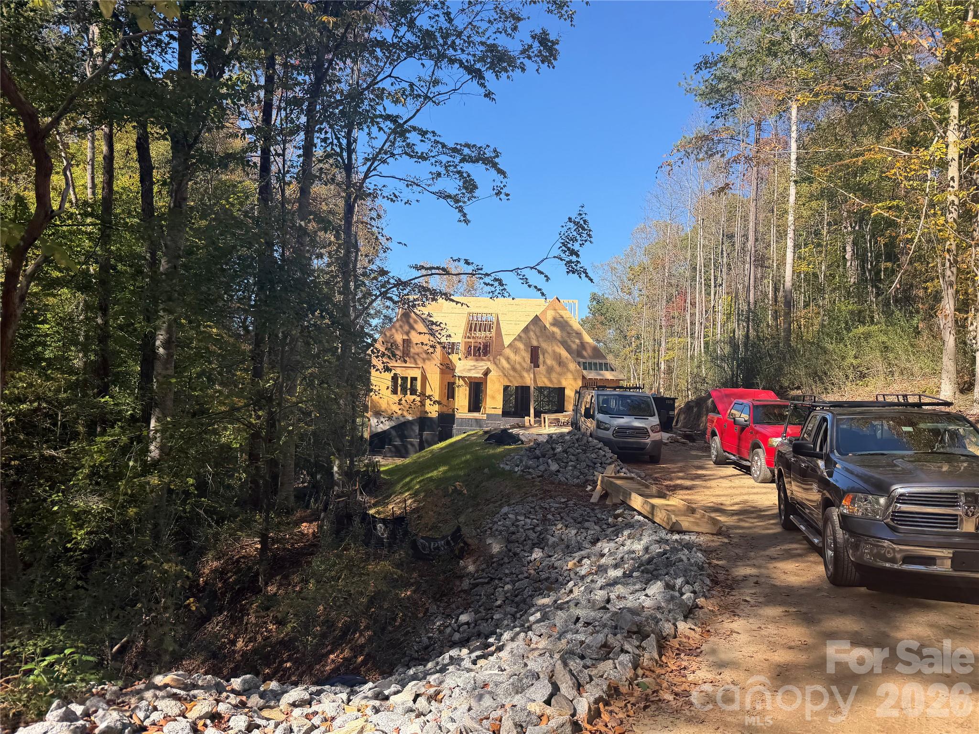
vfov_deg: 56.8
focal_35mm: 24
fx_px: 679
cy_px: 367
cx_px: 490
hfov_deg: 71.6
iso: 80
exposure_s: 1/1949
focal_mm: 6.76
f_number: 1.78
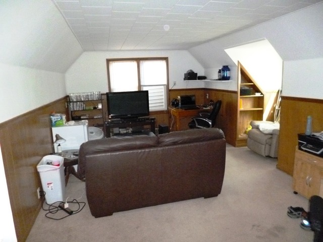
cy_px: 121
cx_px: 162
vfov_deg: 56.8
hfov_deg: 71.6
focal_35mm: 24
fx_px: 224
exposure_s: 1/60
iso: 1000
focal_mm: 4.3
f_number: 2.5
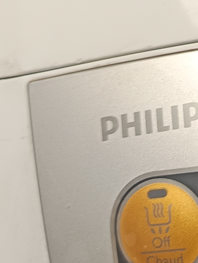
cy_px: 8
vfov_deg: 15.2
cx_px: 406
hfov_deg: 10.6
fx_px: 976
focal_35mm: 128
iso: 113
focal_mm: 5.31
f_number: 1.7
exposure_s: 1/50
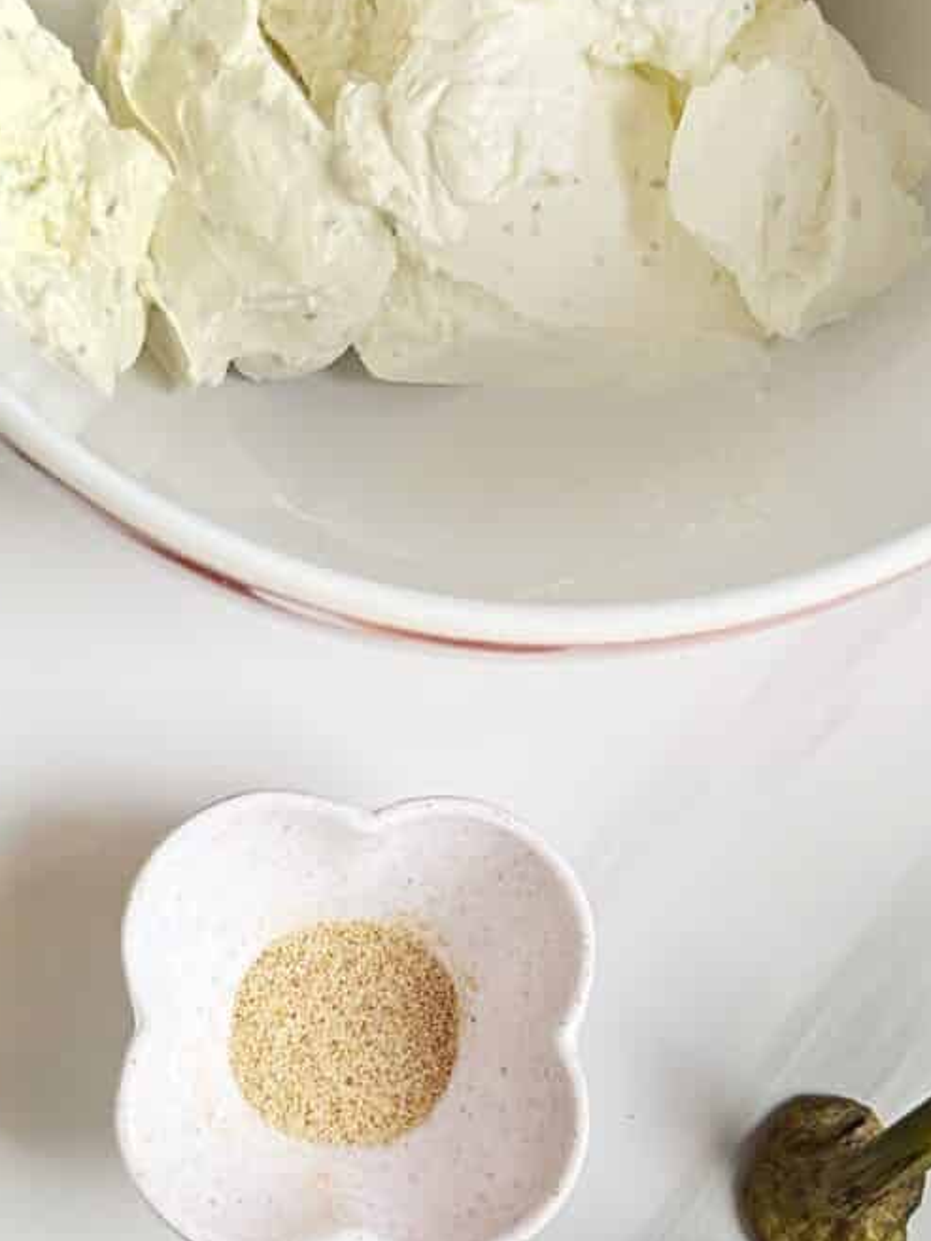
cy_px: 977
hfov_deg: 18.2
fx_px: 2904
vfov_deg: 23.8
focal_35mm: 81
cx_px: 332
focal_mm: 5.7
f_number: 1.5
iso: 125
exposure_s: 1/99
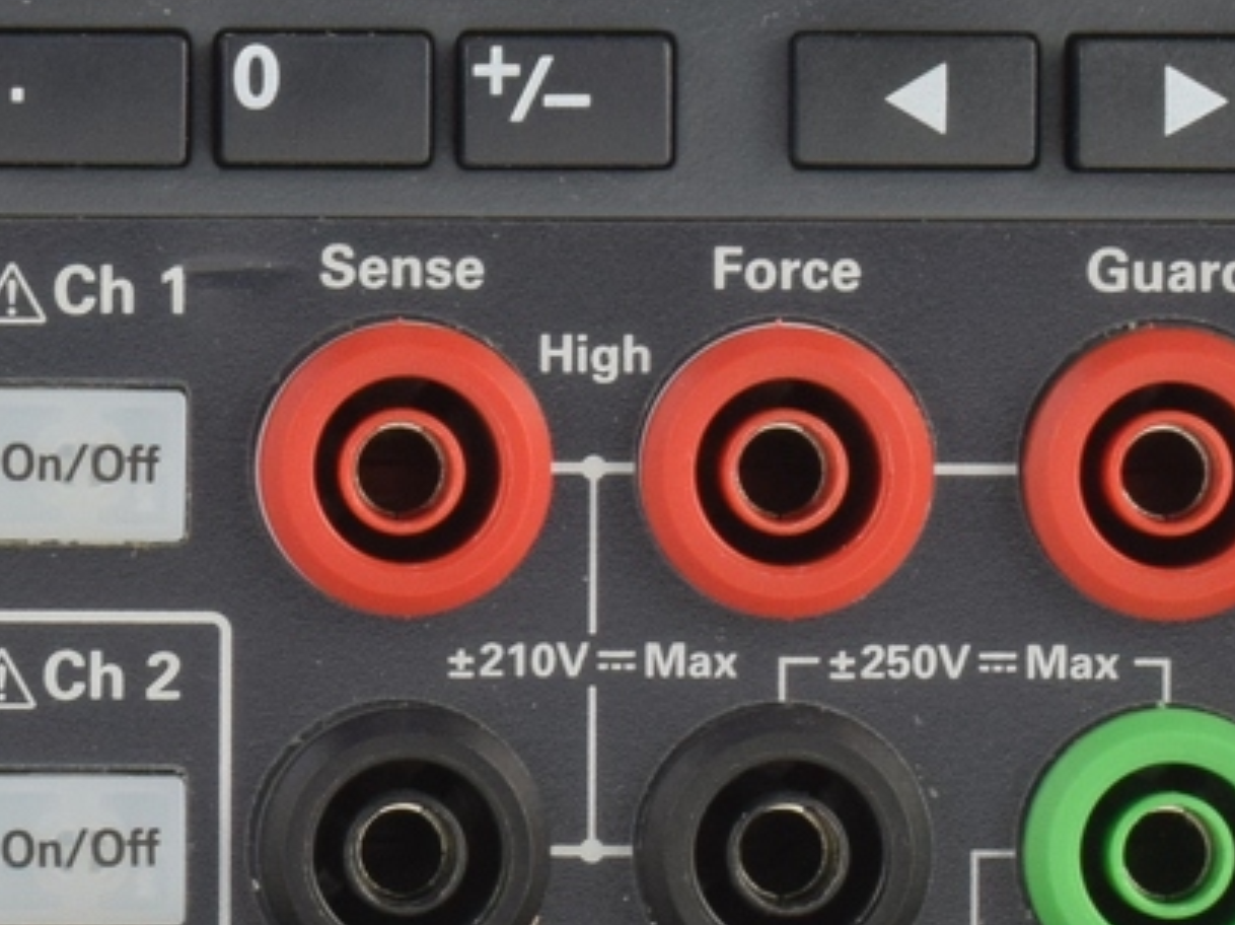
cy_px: 184
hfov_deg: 4.9
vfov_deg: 3.7
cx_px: -733
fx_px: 14278
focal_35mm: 400
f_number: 10
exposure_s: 1/30
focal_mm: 55
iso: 500
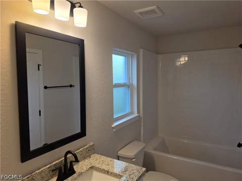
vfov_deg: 58.9
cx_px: 121
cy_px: 90
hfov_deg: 73.9
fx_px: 161
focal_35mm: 23
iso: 20
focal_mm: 6.5
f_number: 1.4
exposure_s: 1/120
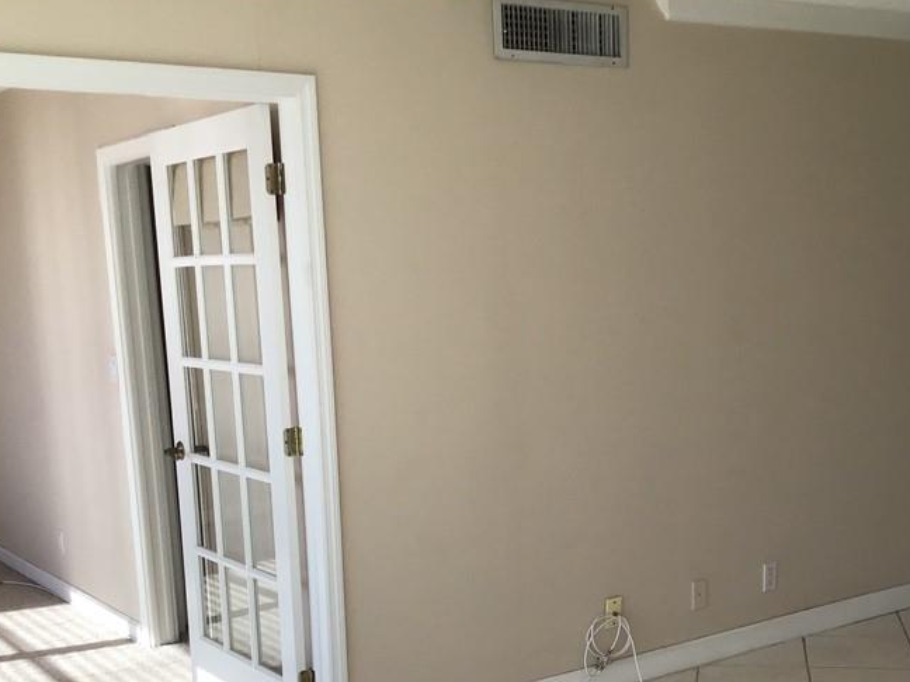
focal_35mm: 49
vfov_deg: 29.1
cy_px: 526
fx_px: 1288
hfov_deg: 38.8
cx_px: 543
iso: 25
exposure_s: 1/365
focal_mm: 3.3
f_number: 2.4
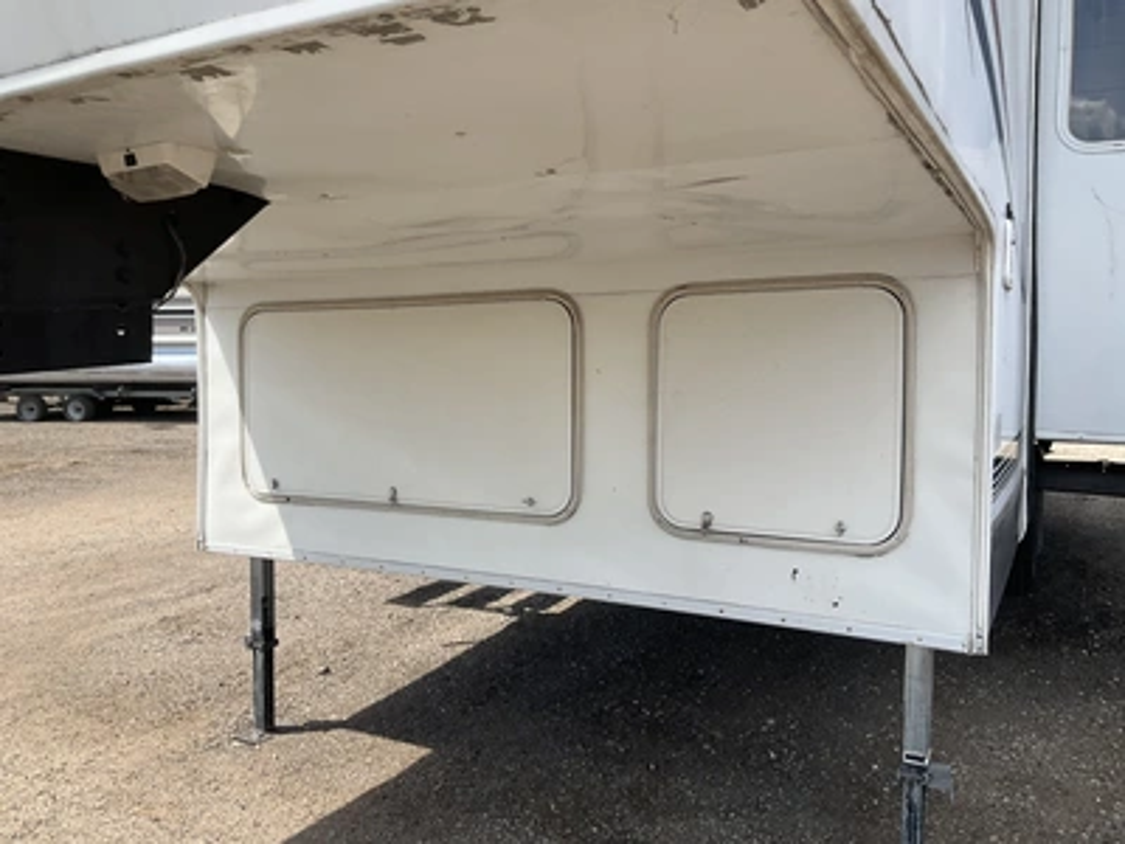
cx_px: 562
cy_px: 422
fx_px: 942
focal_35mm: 29
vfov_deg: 48.2
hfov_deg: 61.7
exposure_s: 1/1076
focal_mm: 3
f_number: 1.8
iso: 25
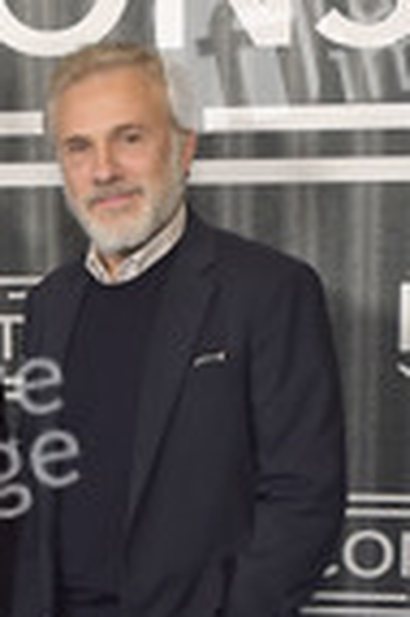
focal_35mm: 98
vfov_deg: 19.9
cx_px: -15
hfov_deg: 13.7
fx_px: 1678
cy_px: 677
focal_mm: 35
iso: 2500
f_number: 6.3
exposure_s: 1/250
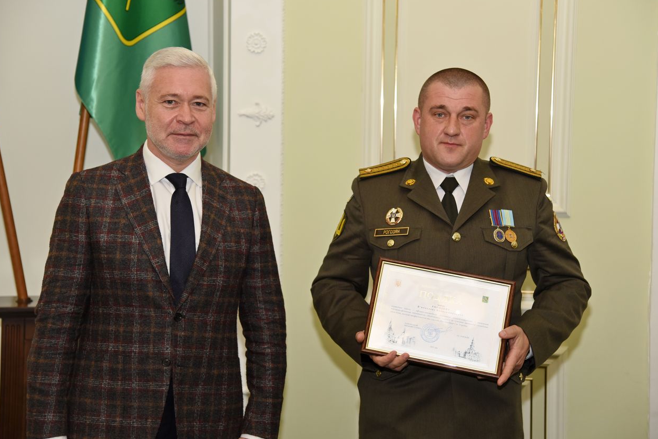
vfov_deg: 18.4
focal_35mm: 74
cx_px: 337
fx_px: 1353
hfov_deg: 27.3
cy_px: 206
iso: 800
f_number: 4
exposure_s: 1/200
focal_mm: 66
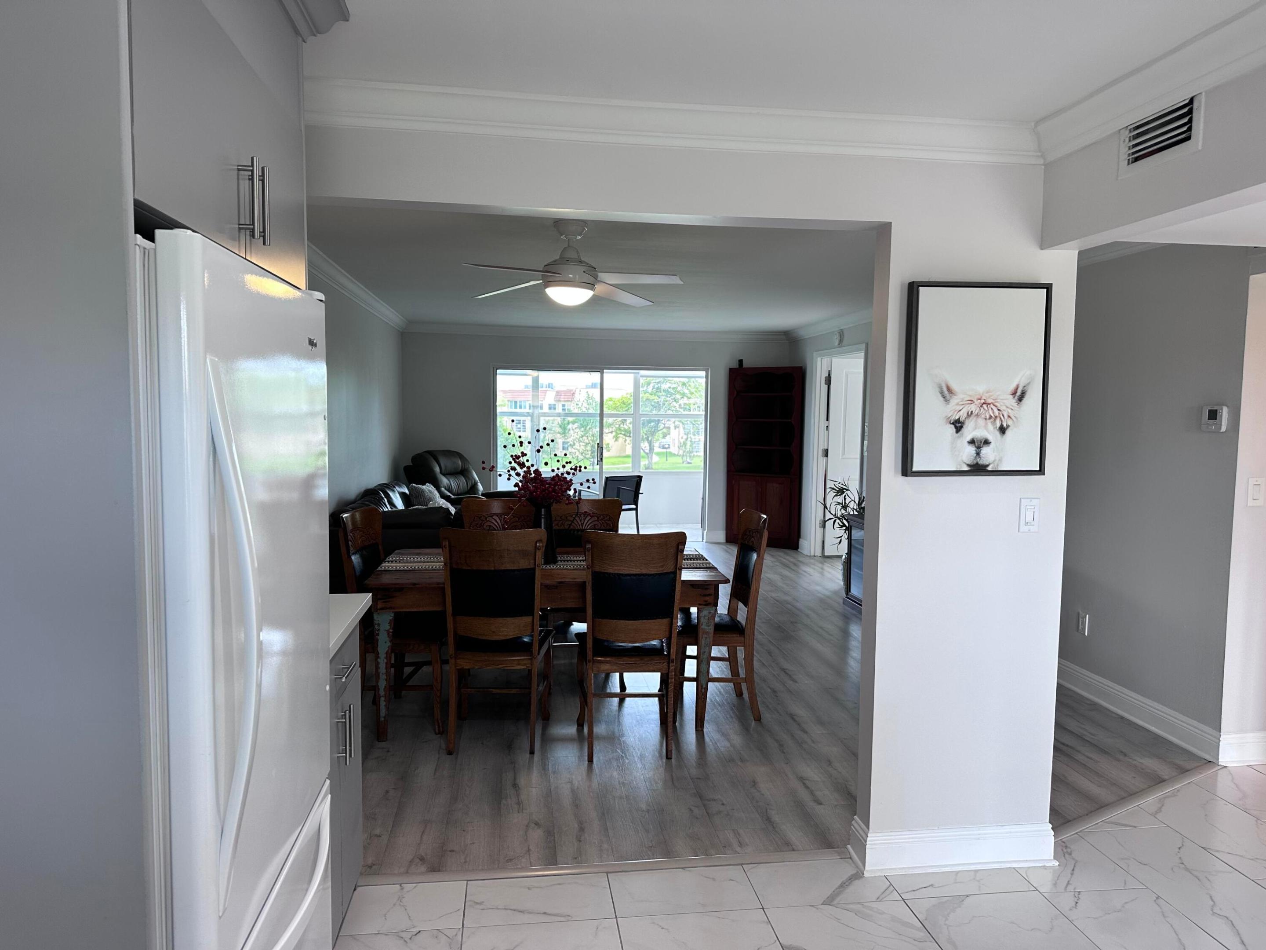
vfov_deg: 56.8
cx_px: 633
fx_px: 878
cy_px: 475
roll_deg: -0.3
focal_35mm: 24
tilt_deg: -4.5
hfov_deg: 71.6
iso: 100
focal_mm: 6.86
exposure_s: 1/120
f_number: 1.78
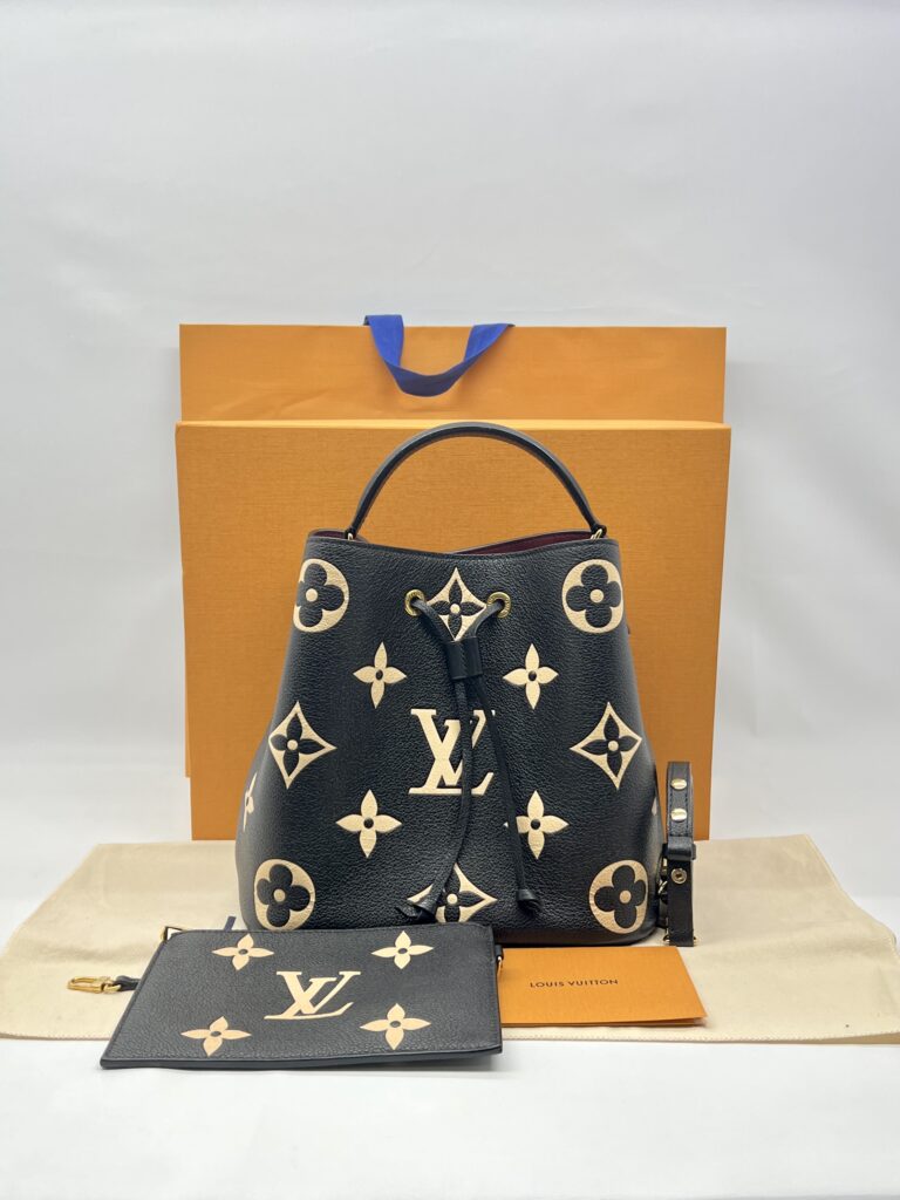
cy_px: 600
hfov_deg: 53.1
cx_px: 450
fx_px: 901
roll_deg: +1.0
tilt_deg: -8.5
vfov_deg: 67.3
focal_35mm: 26
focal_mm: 5.7
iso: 32
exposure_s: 1/100
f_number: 1.5
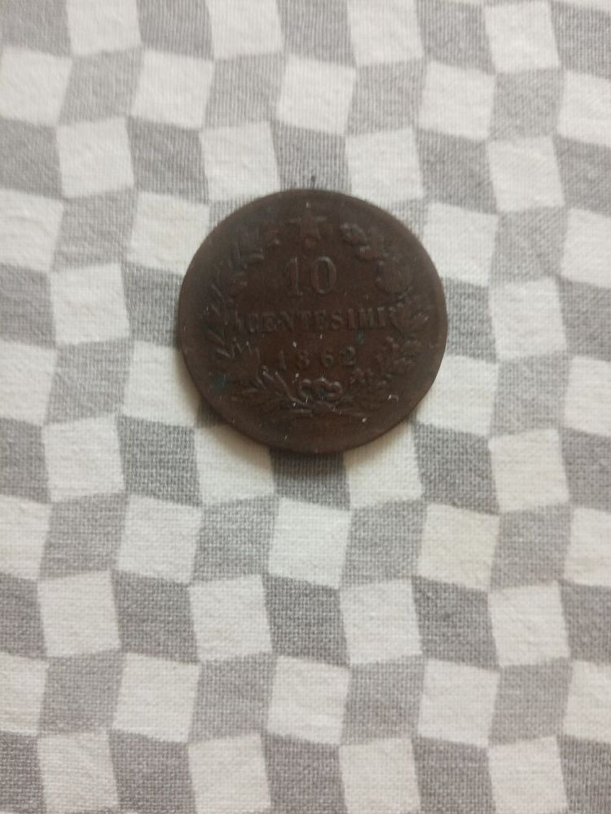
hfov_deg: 53.1
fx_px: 612
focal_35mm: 26
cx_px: 306
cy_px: 407
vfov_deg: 67.3
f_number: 1.8
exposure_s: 1/33.3
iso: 197
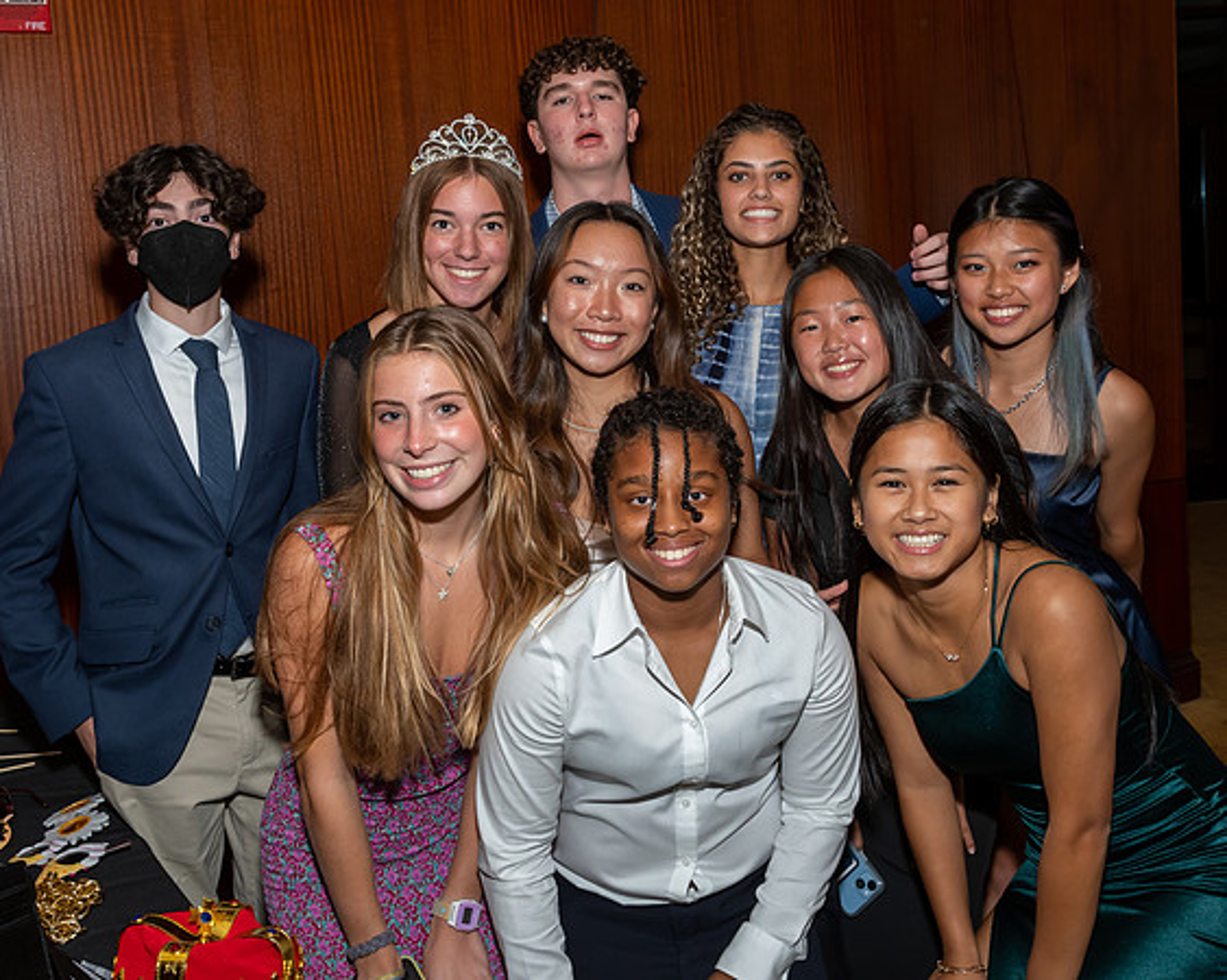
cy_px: 431
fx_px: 1580
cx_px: 628
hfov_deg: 42.4
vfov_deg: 34.4
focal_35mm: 44
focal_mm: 23
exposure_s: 1/250
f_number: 8
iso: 500
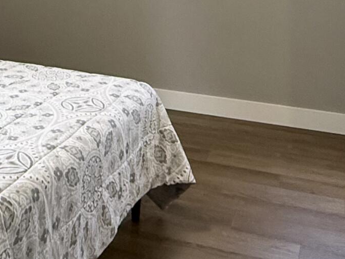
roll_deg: -1.5
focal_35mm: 62
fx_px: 618
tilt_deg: +2.9
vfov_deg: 20.6
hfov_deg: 30.8
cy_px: -115
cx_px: 101
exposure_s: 1/120
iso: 320
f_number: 2.2
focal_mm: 2.22
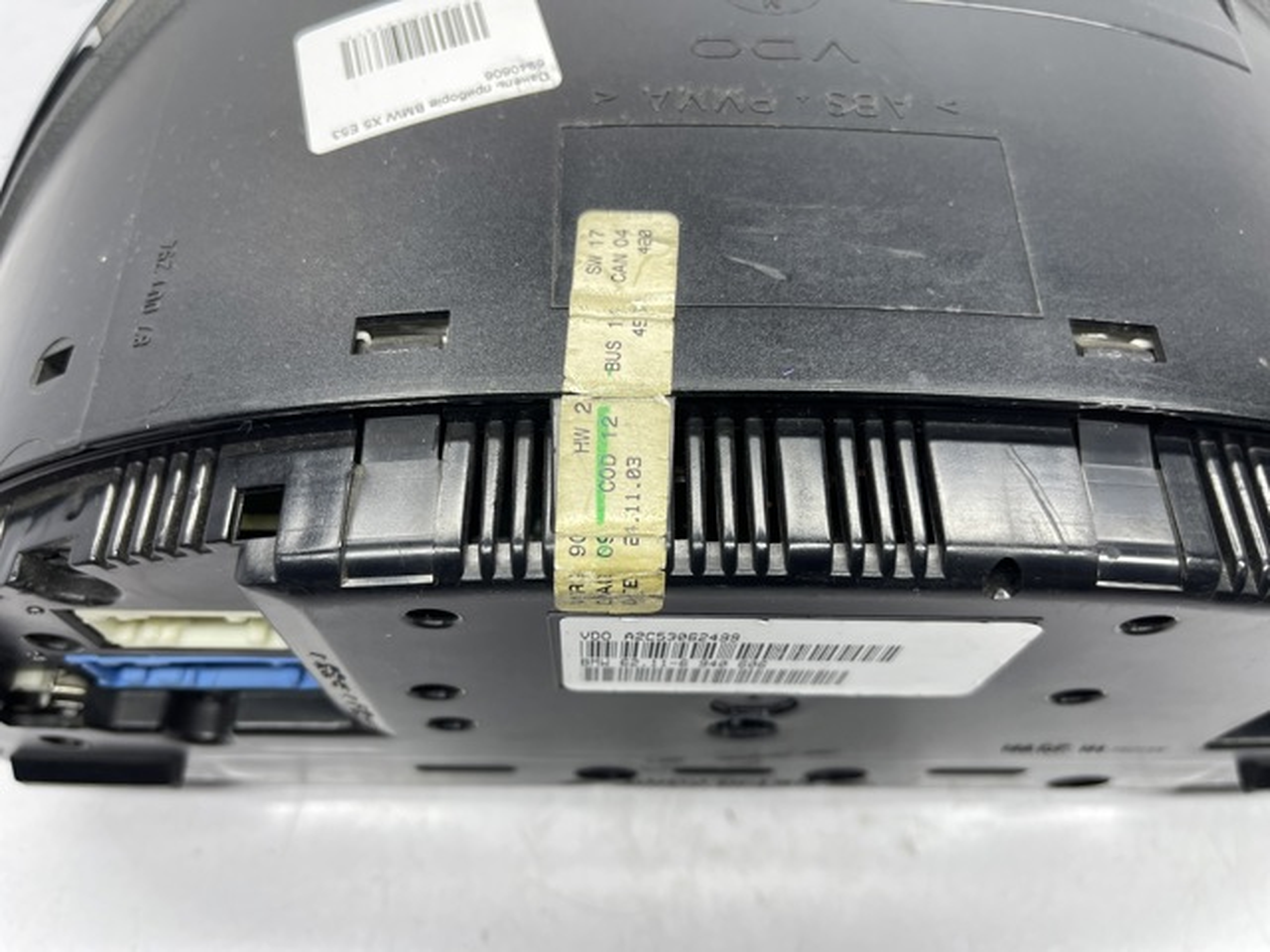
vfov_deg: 54.9
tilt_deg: -64.2
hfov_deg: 69.4
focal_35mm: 25
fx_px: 917
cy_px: 476
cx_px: 635
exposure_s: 1/107
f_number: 1.6
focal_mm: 5.1
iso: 32
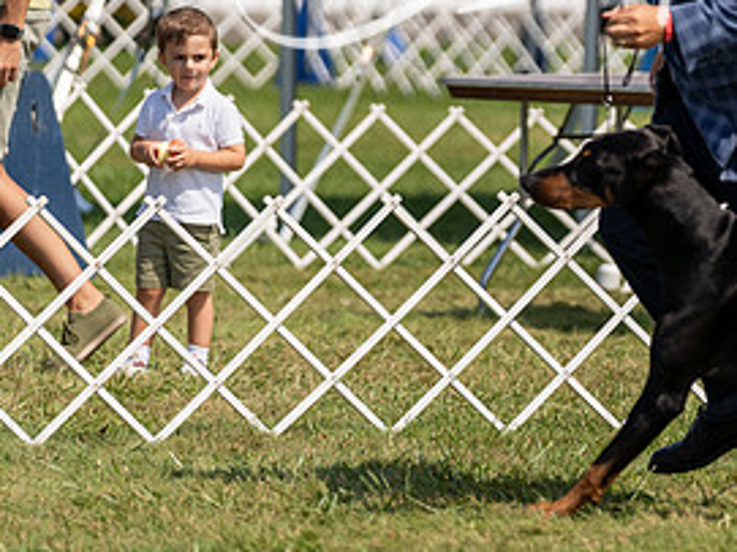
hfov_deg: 5.4
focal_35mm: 364
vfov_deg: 4.1
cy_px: 106
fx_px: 7746
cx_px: 692
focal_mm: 152
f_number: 2.8
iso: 200
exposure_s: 1/3200
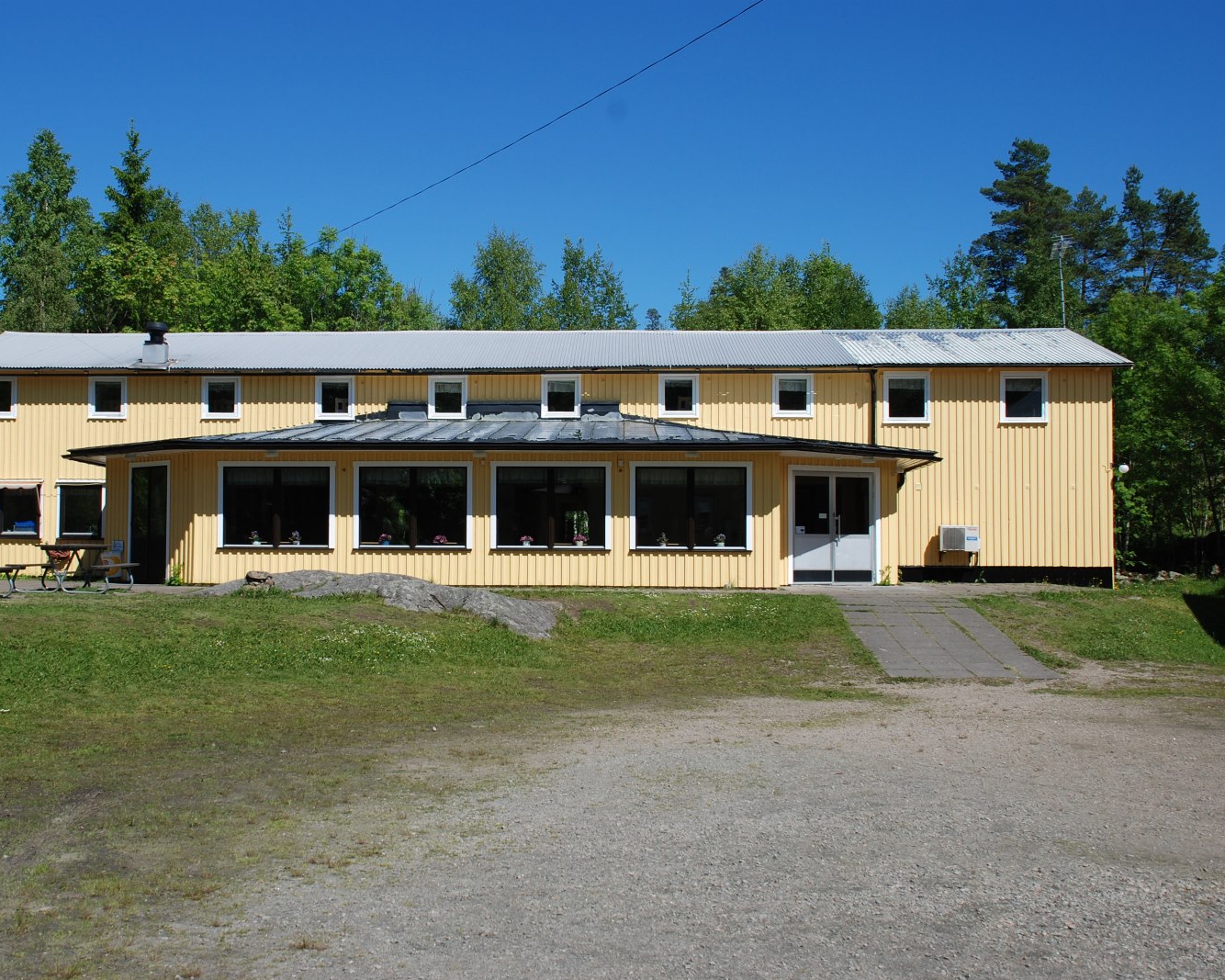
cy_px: 492
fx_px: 1595
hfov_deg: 41.8
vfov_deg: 34.1
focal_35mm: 44
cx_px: 494
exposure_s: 1/250
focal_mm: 26
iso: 100
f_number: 8
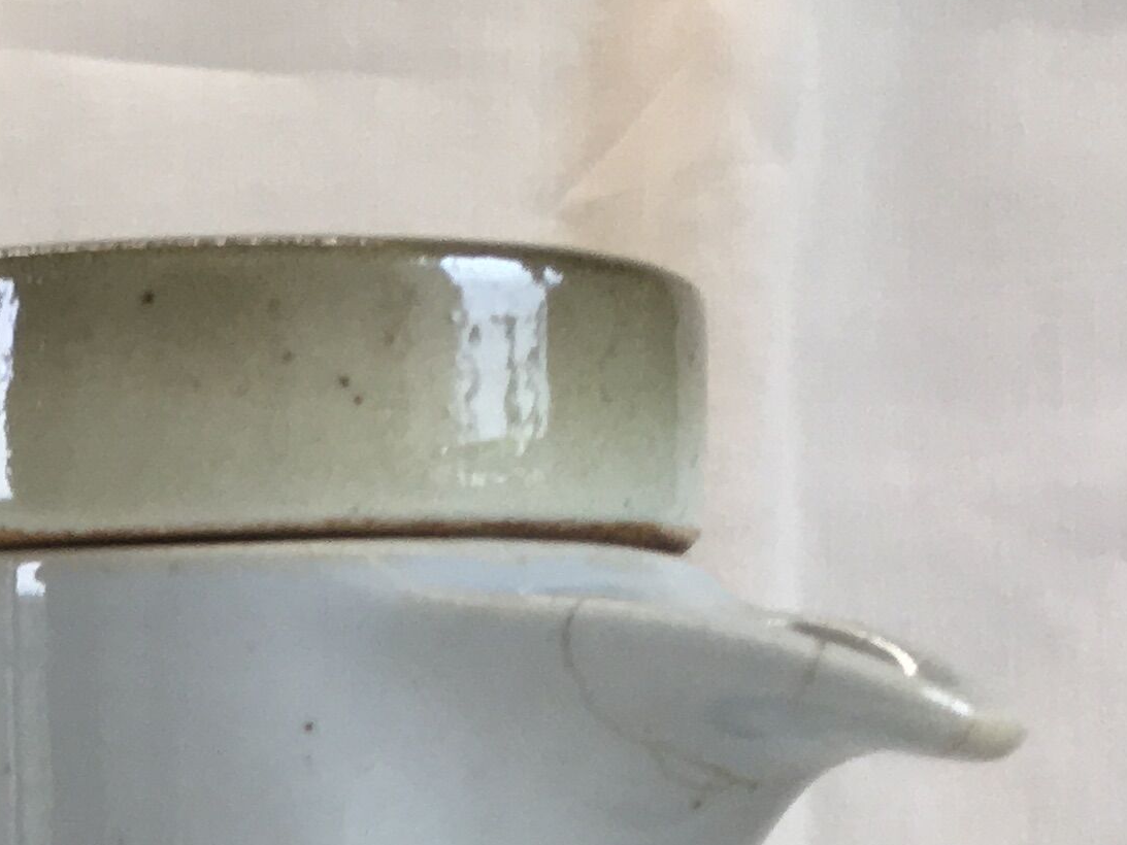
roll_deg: -1.0
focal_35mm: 107
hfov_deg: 17.4
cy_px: 1487
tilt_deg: -9.5
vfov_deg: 12.7
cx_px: -269
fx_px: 3484
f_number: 2.2
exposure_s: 1/100
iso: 40
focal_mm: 4.15
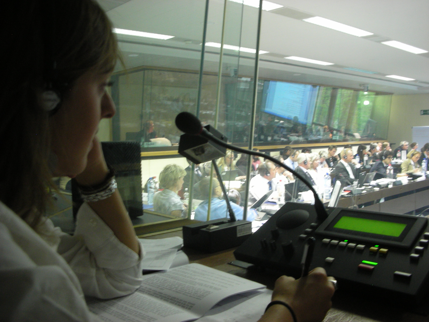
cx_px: 214
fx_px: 434
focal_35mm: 35
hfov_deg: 52.6
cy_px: 161
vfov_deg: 40.7
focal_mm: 5.8
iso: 143
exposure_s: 1/4
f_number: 3
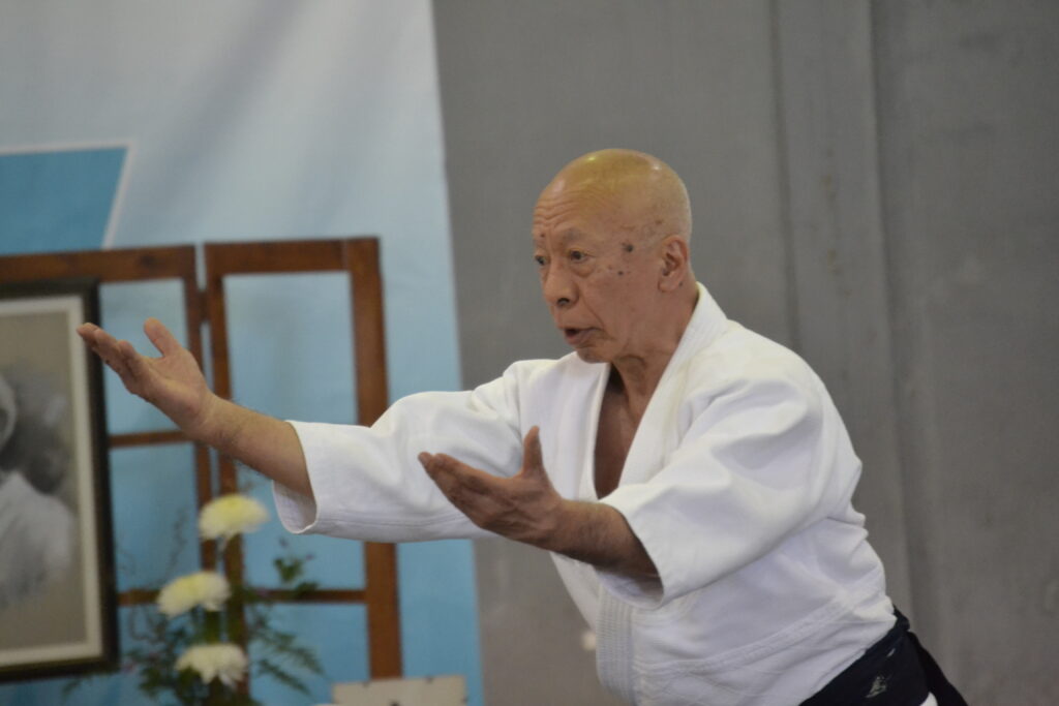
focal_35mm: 278
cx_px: 530
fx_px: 8164
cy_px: 353
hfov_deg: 7.4
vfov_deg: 5.0
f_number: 5.6
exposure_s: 1/160
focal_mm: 185
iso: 3200
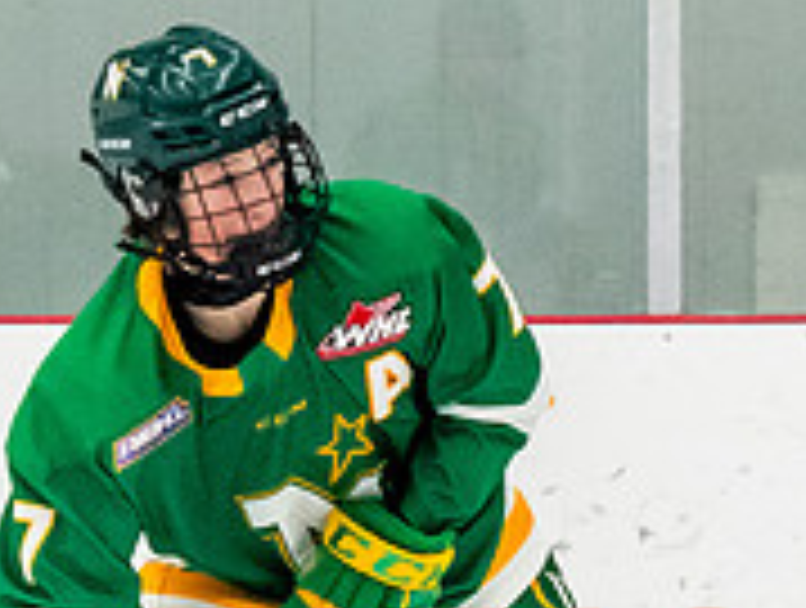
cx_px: 297
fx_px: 18641
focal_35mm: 799
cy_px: 809
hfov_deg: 2.5
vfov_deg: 1.9
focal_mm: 110
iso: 3200
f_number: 2.8
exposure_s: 1/800
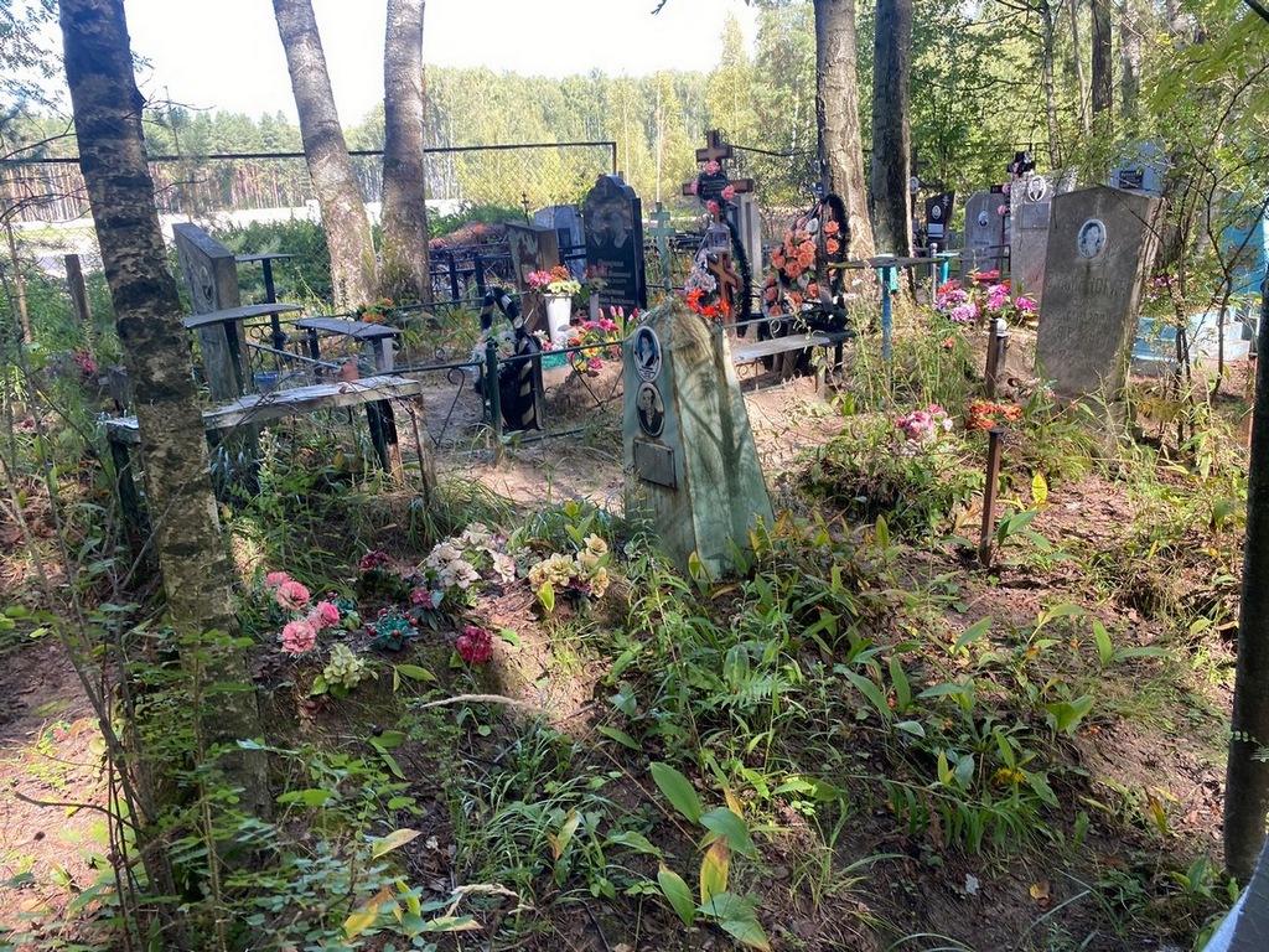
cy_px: 476
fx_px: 953
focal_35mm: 26
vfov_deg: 53.1
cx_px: 634
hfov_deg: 67.3
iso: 32
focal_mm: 4.25
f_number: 1.8
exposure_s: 1/121
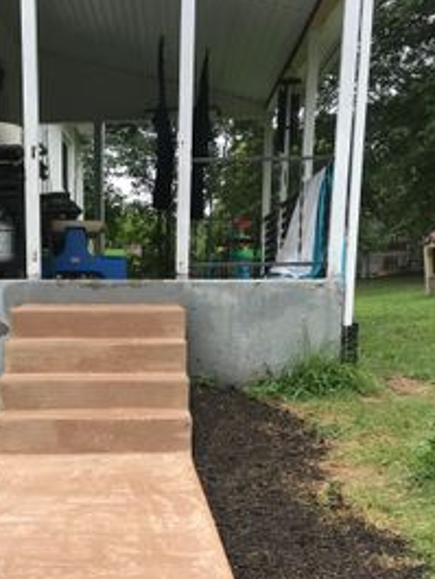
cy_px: 530
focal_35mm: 52
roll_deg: +0.1
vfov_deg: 34.6
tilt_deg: -13.6
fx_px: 871
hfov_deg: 27.6
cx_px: 94
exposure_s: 1/967
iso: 20
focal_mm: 3.99
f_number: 1.8
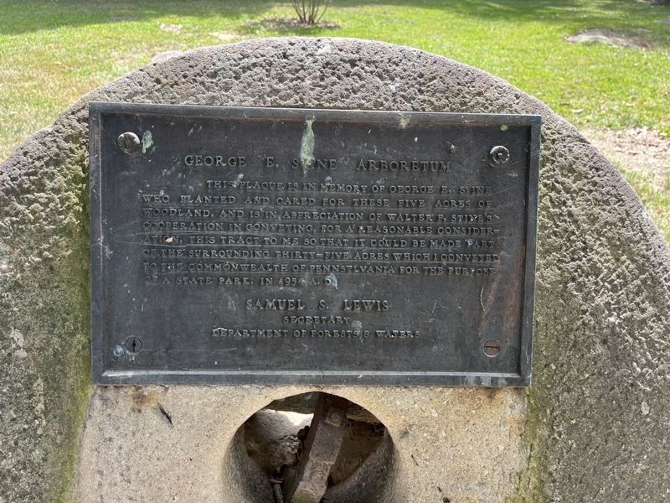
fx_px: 503
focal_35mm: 26
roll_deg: -2.5
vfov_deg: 53.1
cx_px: 335
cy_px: 252
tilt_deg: -34.7
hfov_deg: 67.3
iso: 50
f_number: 1.6
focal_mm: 5.1
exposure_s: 1/214
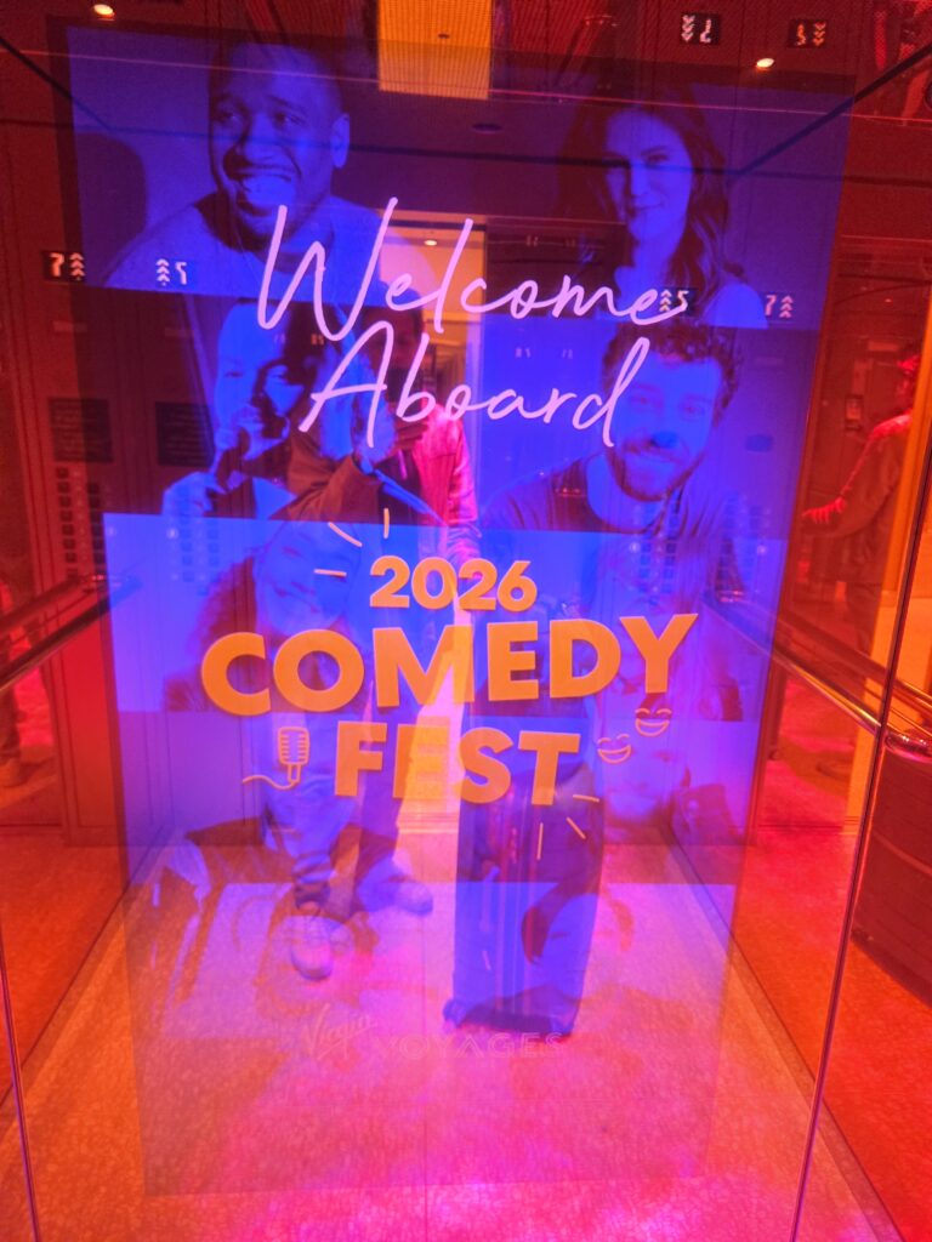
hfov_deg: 58.9
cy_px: 621
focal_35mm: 23
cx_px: 466
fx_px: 826
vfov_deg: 73.9
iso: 800
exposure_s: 1/60
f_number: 1.8
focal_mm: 5.4
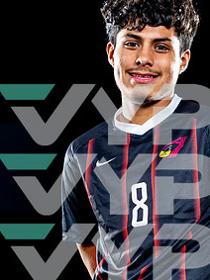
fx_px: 842
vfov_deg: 18.9
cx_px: 144
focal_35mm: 104
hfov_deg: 14.2
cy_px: 185
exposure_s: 1/125
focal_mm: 68
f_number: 4.5
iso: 100
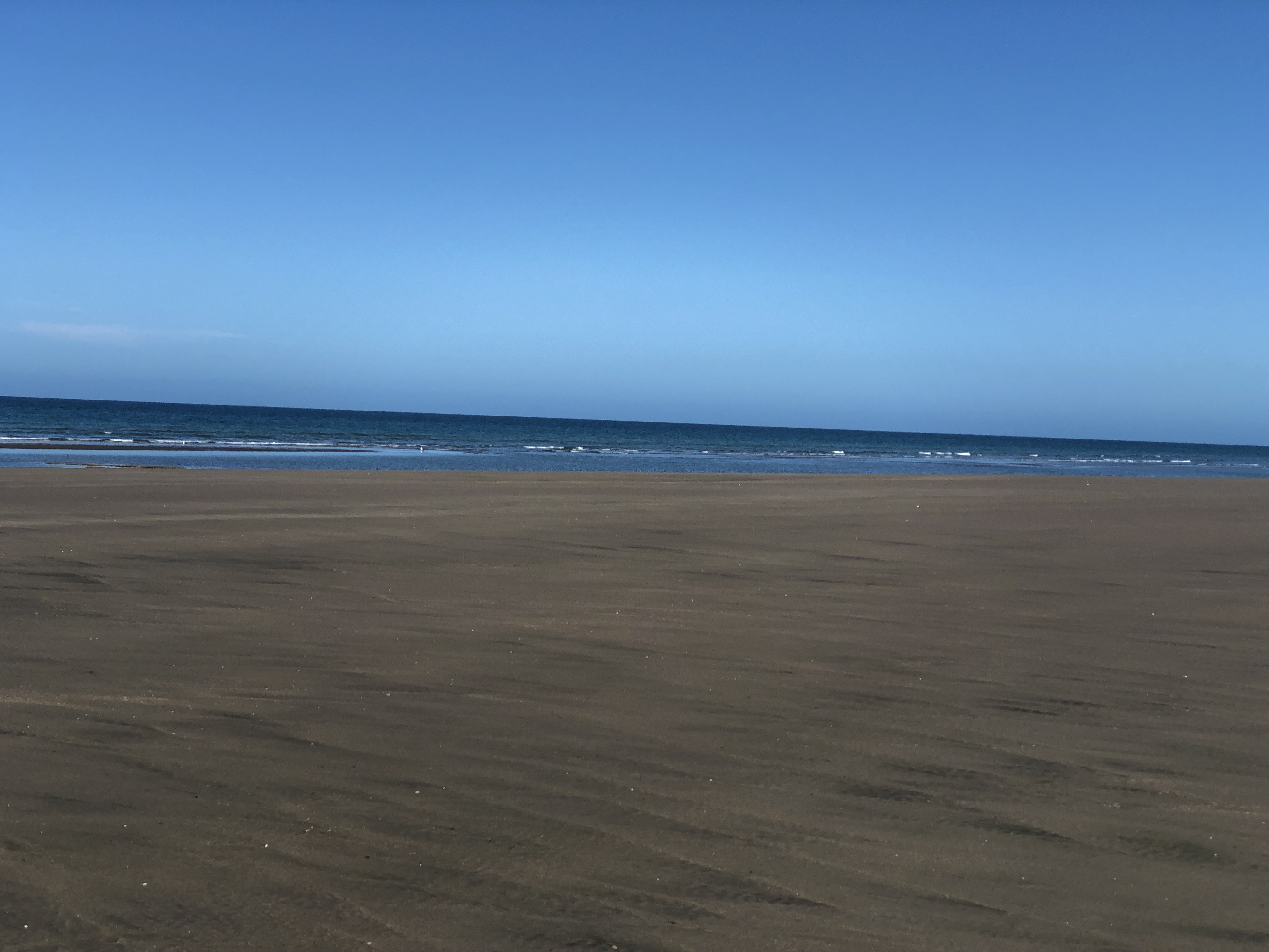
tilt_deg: -1.5
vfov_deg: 28.0
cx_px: 634
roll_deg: -1.8
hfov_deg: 36.8
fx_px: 1906
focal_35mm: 52
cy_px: 476
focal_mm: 6
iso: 16
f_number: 2.4
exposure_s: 1/1412
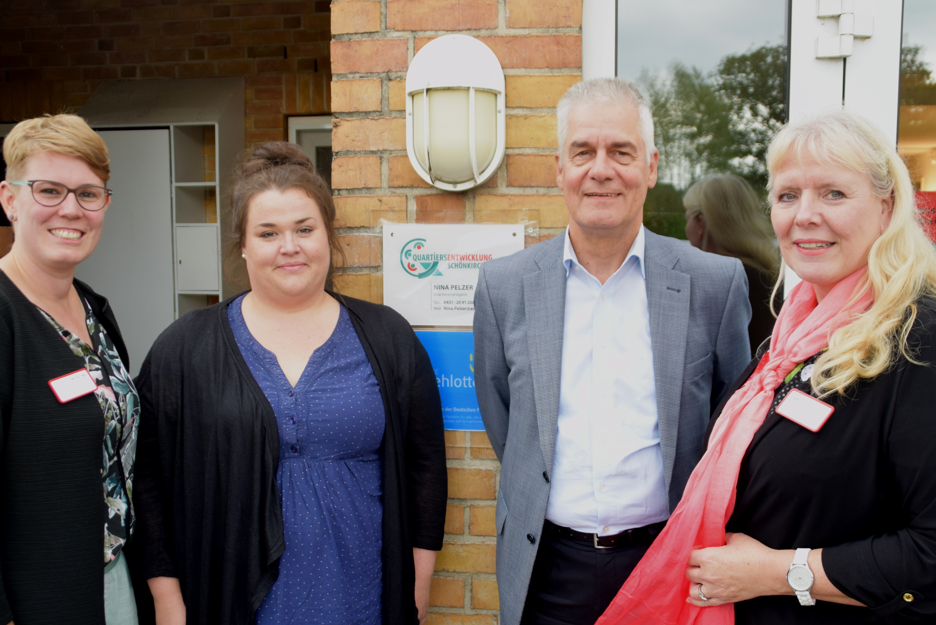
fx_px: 962
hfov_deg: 51.9
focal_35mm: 37
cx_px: 472
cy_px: 338
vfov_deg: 35.9
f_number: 5.6
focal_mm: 22
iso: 400
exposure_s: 1/125
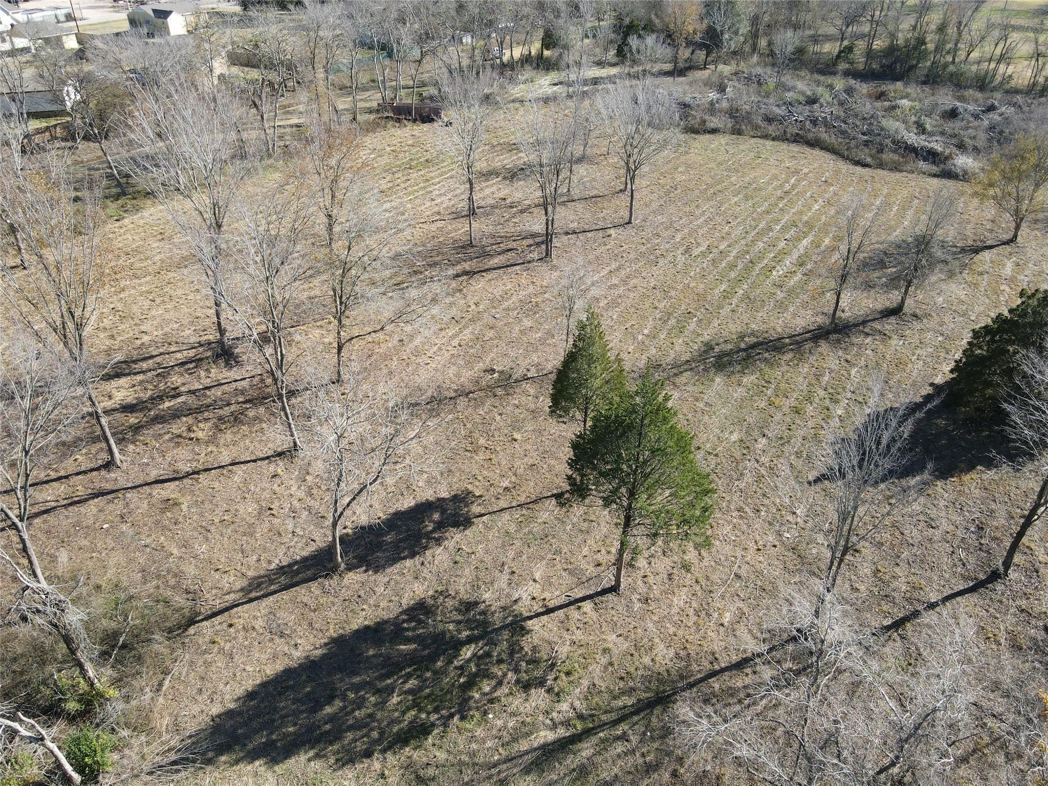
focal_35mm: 24
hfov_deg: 71.6
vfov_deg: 56.8
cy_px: 393
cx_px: 524
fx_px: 727
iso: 100
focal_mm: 4.5
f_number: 2.8
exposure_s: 1/240
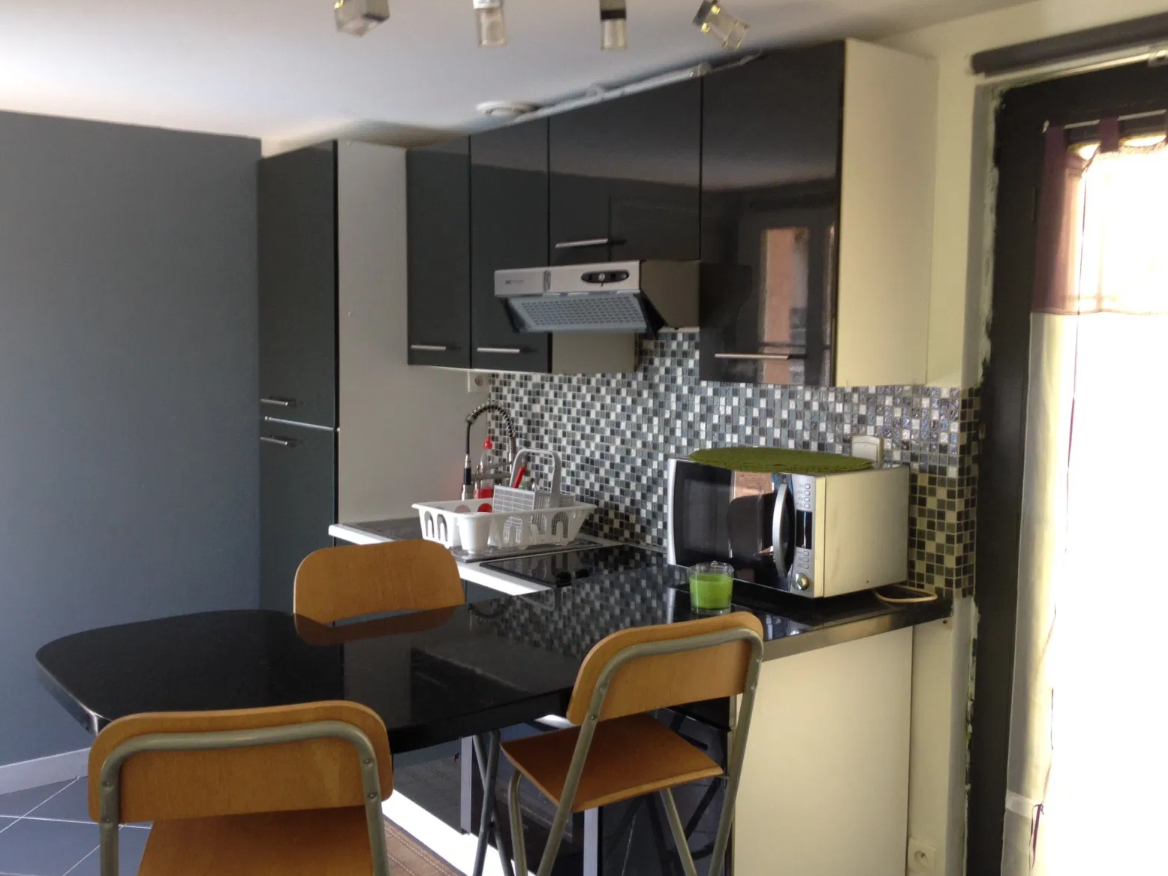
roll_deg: -1.1
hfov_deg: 51.4
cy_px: 433
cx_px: 587
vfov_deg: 39.7
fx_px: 1215
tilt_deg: -5.8
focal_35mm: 36
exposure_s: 1/20
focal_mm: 4.28
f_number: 2.4
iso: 50
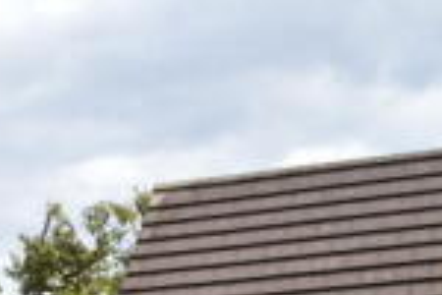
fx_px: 1449
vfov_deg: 10.7
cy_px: 584
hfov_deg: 15.4
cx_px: -306
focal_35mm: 118
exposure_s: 1/200
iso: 100
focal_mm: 18
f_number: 6.3
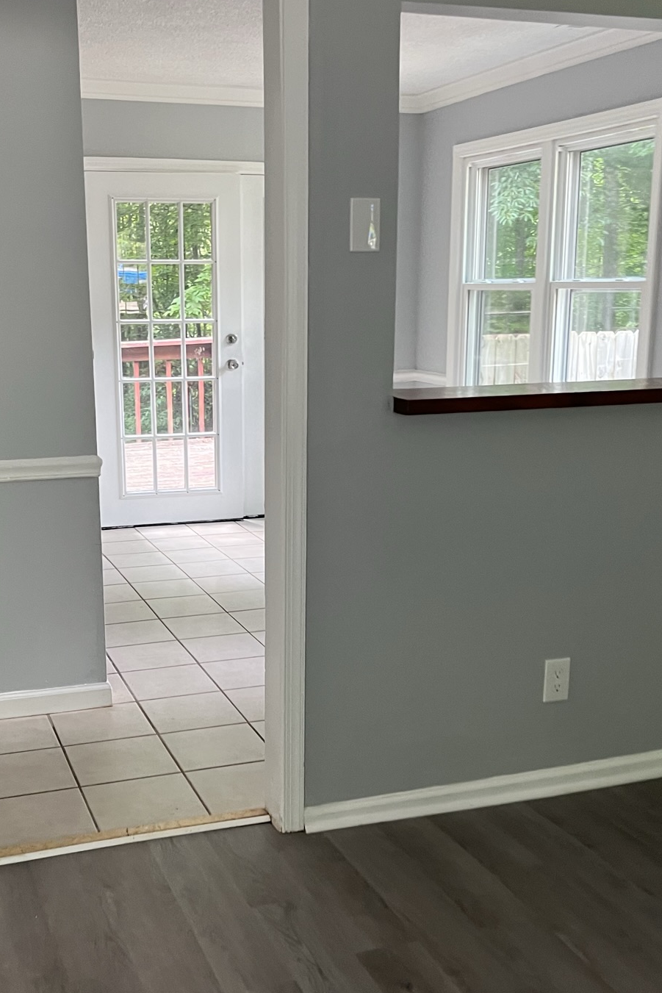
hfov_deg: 32.6
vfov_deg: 47.3
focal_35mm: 41
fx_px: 1131
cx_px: 268
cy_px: 542
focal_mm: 5.1
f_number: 1.6
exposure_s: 1/60
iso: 200
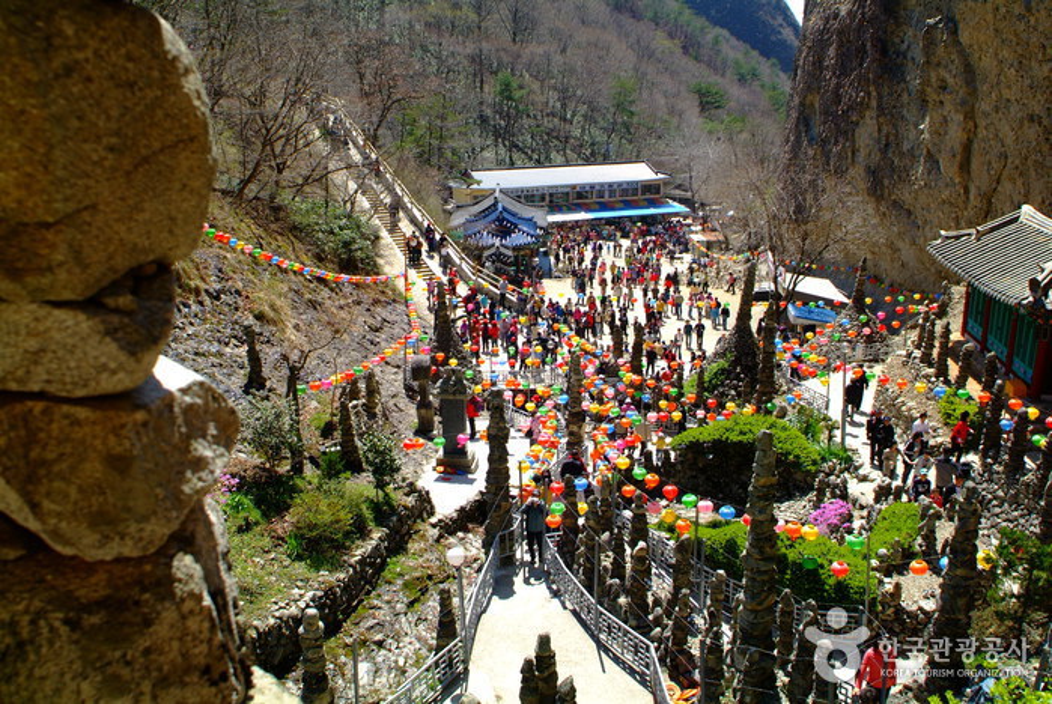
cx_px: 526
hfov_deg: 61.9
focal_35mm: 30
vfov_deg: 43.7
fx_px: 878
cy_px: 352
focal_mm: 20
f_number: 8
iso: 200
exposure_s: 1/250
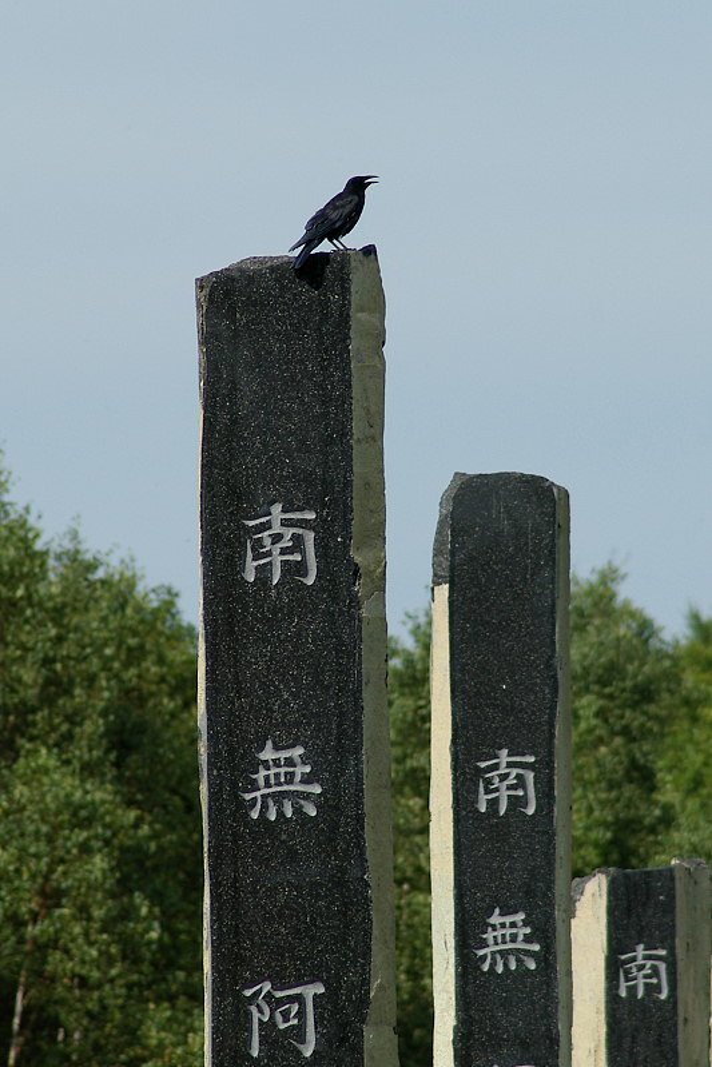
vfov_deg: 4.6
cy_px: 534
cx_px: 356
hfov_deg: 3.1
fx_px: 13343
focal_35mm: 450
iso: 200
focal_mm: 300
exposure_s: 1/640
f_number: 8
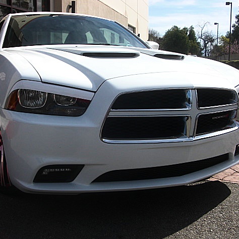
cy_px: 120
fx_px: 336
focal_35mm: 43
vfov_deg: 39.2
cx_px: 105
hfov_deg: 39.1
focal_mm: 6.3
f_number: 7.9
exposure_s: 1/160
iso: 50
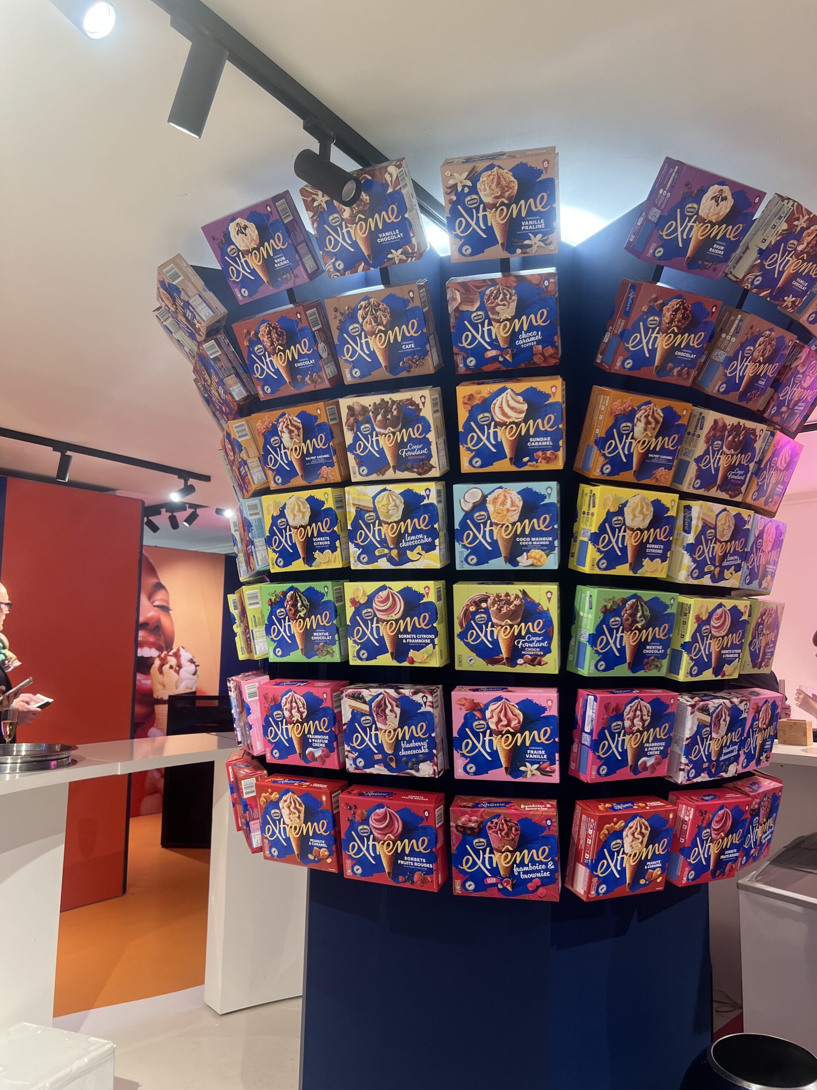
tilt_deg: +8.4
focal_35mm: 26
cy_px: 545
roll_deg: +0.1
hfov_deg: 53.1
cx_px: 408
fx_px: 818
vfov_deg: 67.3
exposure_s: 1/100
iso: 125
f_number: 1.5
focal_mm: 5.7
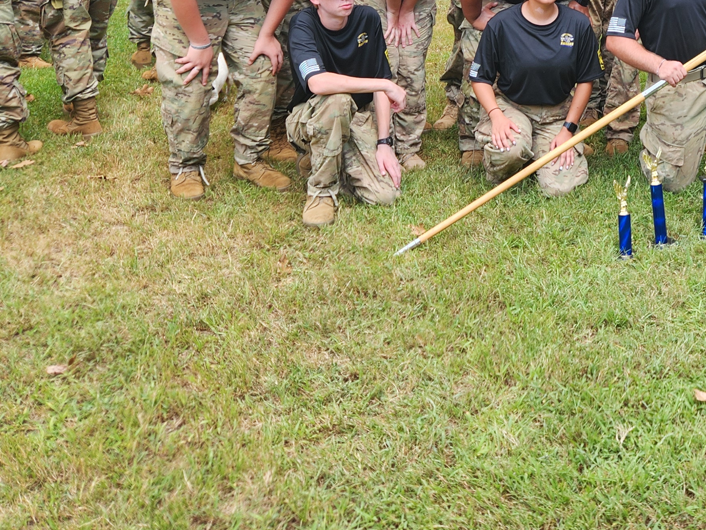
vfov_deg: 25.9
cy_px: -56
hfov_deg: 34.1
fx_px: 1061
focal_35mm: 52
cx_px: 676
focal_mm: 5.4
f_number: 1.8
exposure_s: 1/333
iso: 20
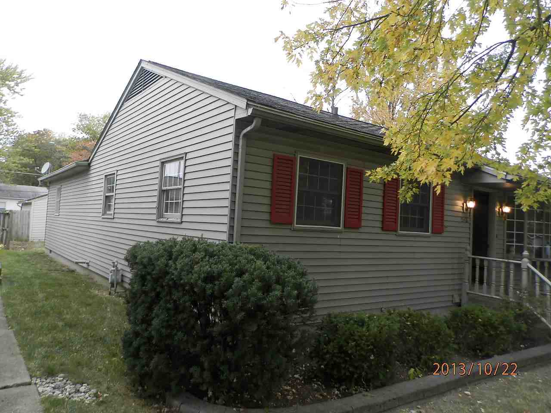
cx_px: 276
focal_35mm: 25
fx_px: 398
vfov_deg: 54.9
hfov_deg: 69.4
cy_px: 206
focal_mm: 4.5
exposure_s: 1/50
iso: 80
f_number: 3.1
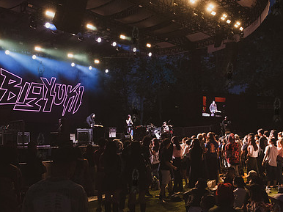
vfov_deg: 36.8
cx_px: 141
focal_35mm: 39
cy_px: 115
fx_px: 319
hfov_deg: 47.9
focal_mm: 24
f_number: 4
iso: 5000
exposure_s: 1/400
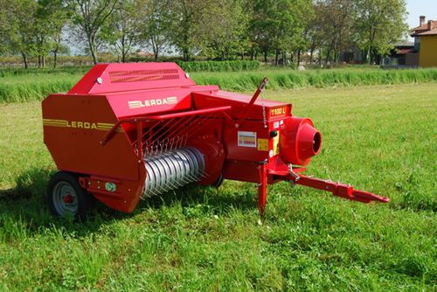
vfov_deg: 34.3
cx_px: 218
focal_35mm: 39
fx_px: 474
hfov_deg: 49.5
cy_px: 146
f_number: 6.3
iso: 100
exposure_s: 1/160
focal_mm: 26
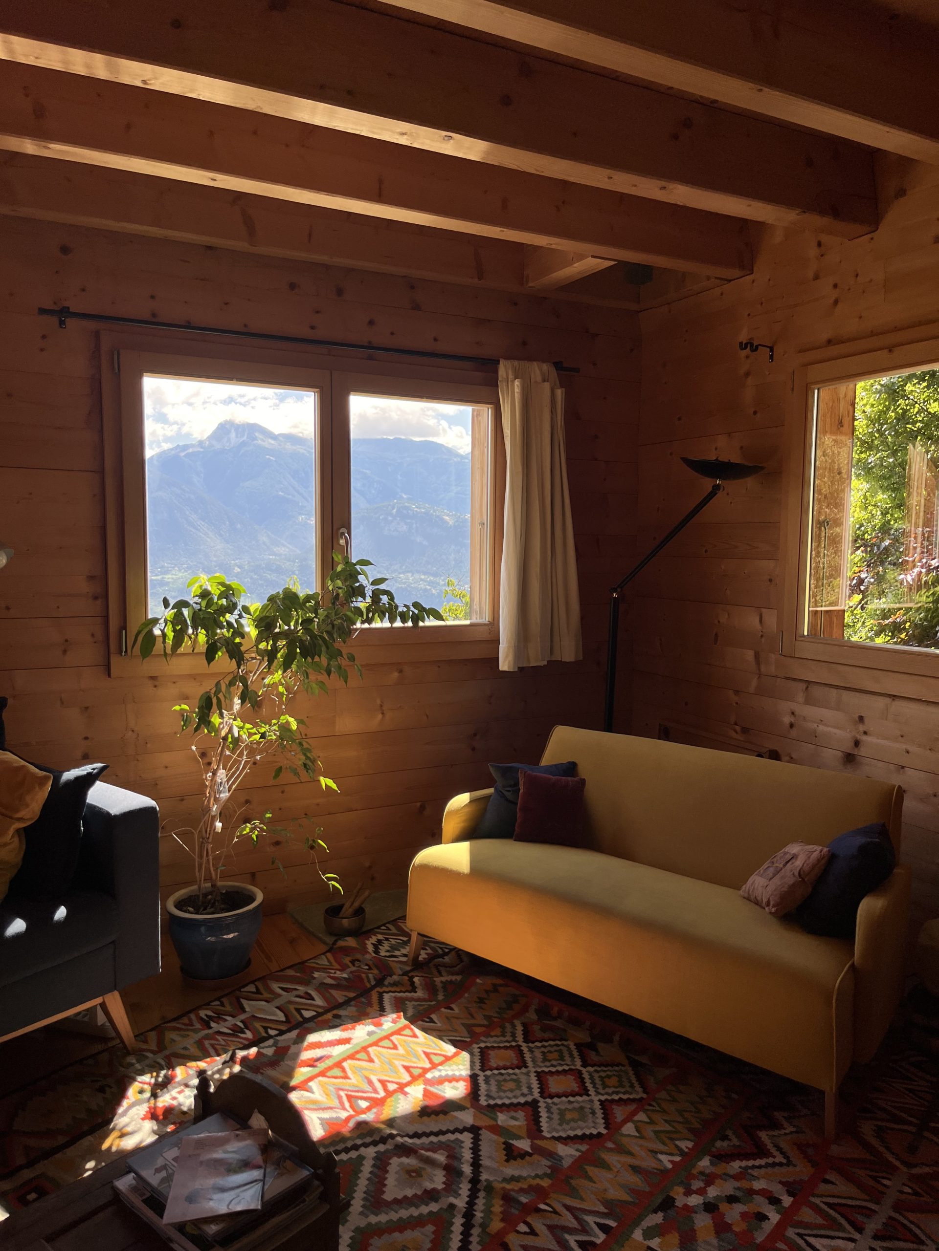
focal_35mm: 26
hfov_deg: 53.1
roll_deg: -0.2
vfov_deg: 67.3
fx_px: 940
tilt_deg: -4.9
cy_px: 626
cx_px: 470
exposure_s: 1/696
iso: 50
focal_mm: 5.1
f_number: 1.6
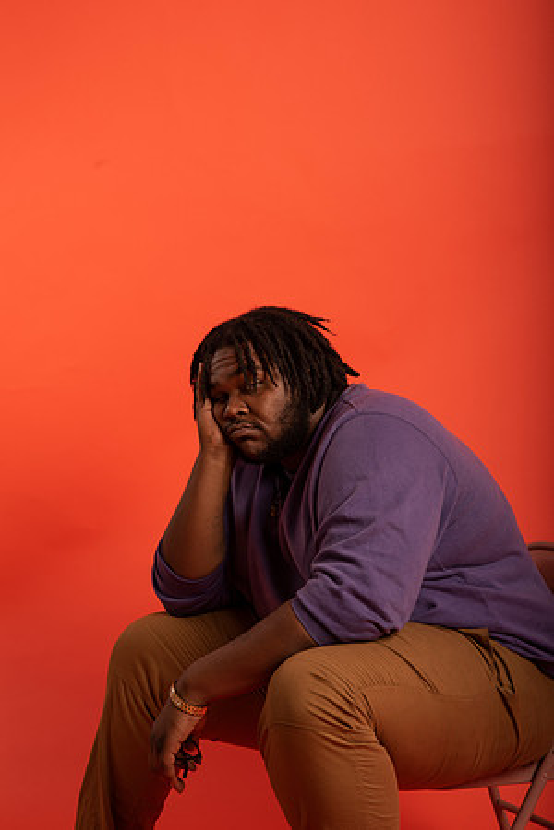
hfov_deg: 19.5
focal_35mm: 70
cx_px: 277
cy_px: 415
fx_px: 1616
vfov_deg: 28.8
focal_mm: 70
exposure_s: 1/250
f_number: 8
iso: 64
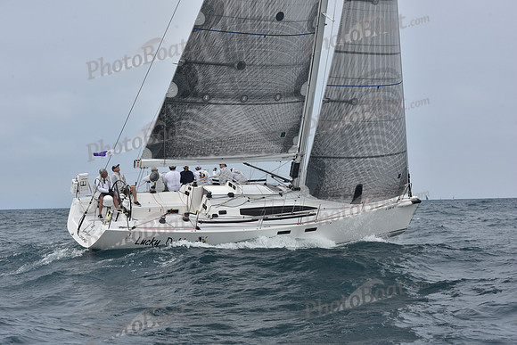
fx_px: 1005
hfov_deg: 28.8
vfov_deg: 19.5
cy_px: 172
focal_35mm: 70
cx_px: 258
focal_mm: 70
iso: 250
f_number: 10
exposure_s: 1/800
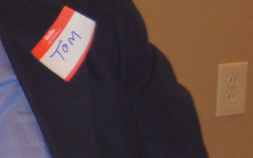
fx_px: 1761
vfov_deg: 5.1
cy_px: 79
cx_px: -229
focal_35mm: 255
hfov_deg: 7.9
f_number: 4.5
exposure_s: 1/20
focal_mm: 35
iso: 800
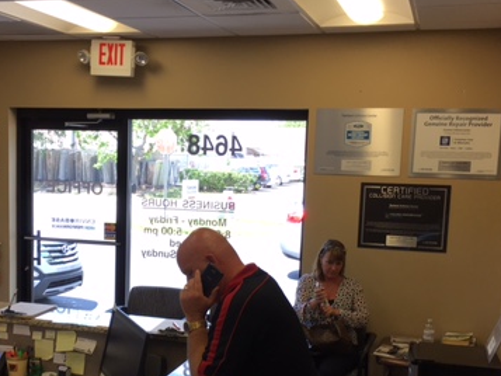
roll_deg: -1.3
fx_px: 753
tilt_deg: -5.1
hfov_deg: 36.5
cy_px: 262
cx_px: 174
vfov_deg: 27.8
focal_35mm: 52
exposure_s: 1/120
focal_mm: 4.15
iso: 40
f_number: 2.2
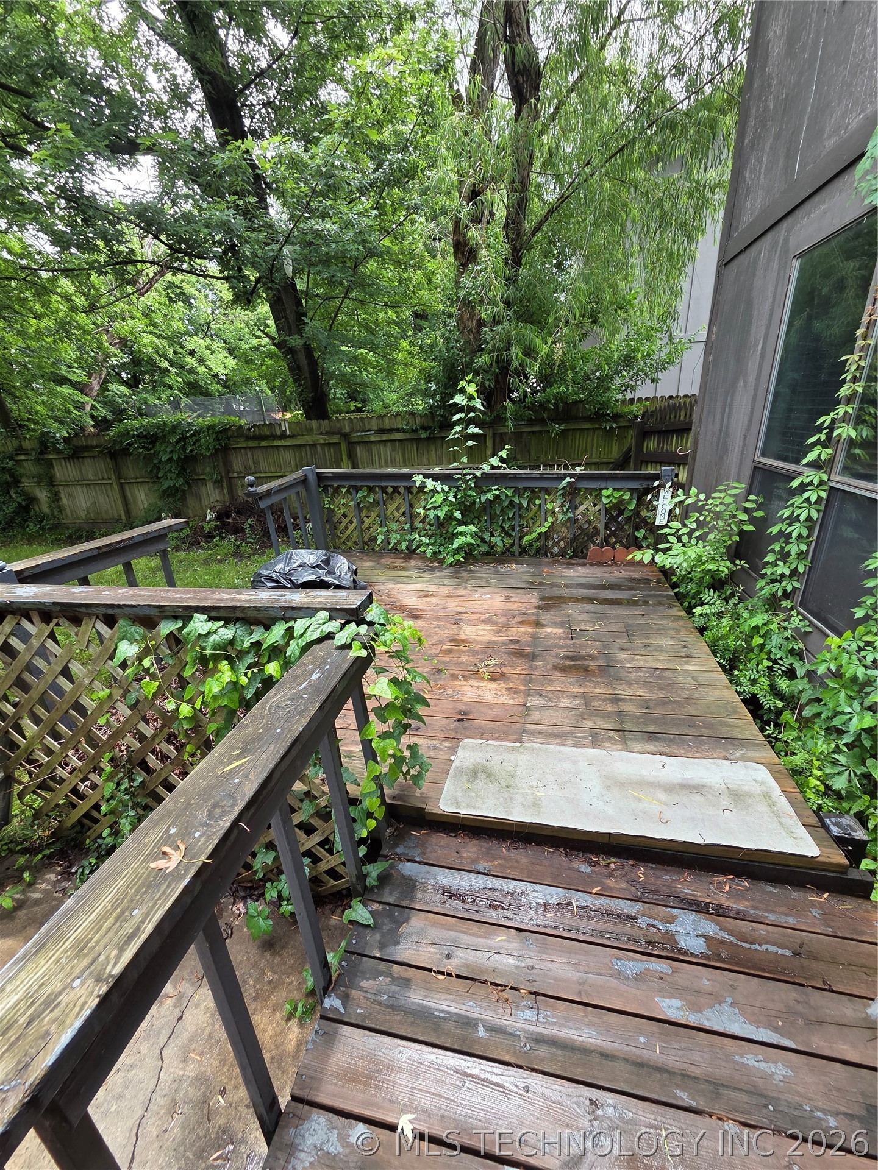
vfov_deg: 106.2
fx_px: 440
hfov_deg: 89.9
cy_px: 585
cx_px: 439
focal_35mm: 13
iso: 50
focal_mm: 2.2
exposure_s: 1/214
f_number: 2.2
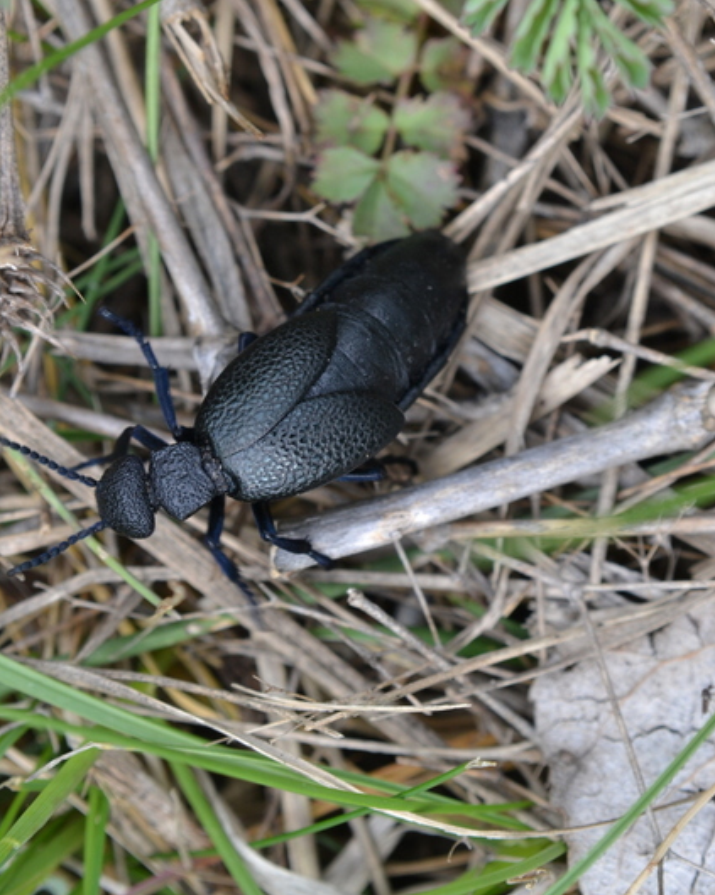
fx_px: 2476
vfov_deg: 20.5
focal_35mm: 94
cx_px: 358
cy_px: 418
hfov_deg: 16.4
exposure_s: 1/125
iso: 280
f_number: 8
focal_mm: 55
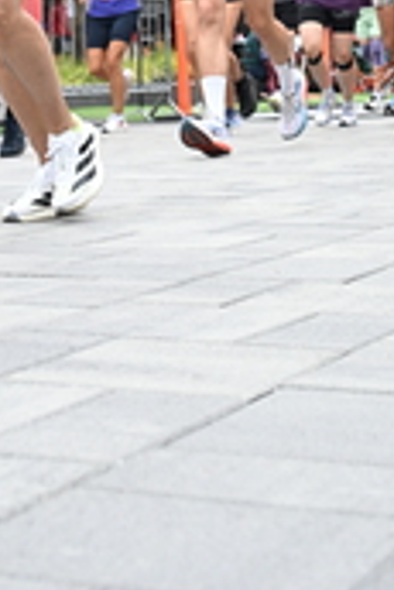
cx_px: 224
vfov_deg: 18.8
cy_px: -223
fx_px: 1622
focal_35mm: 99
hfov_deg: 13.8
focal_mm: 31
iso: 2000
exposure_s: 1/640
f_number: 4
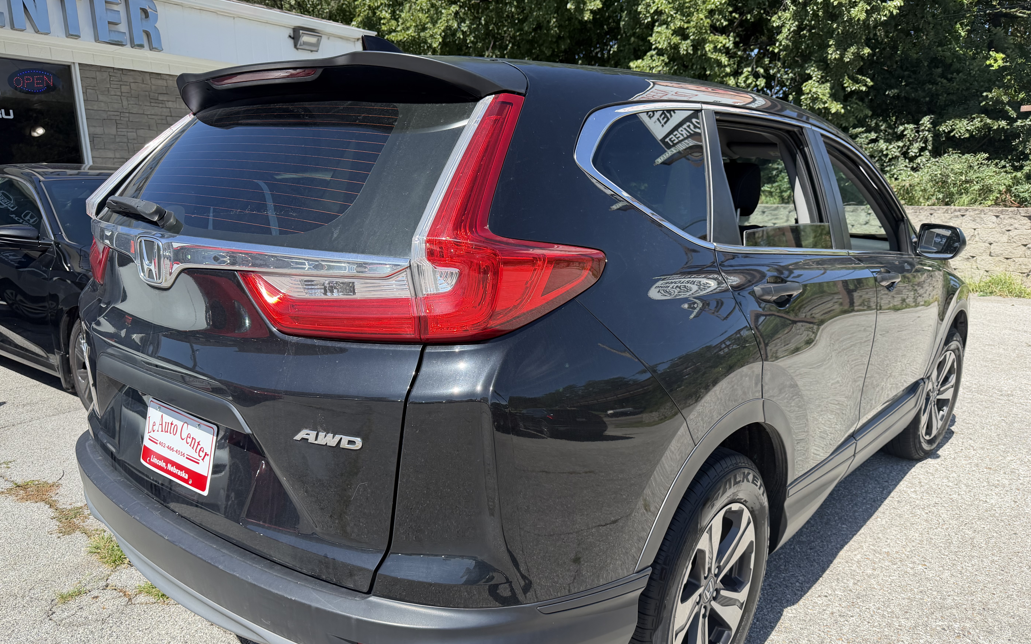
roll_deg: +3.2
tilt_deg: -10.6
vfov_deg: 47.4
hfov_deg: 70.4
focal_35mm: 26
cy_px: 378
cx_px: 506
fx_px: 731
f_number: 1.78
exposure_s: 1/2801
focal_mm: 6.76
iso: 100
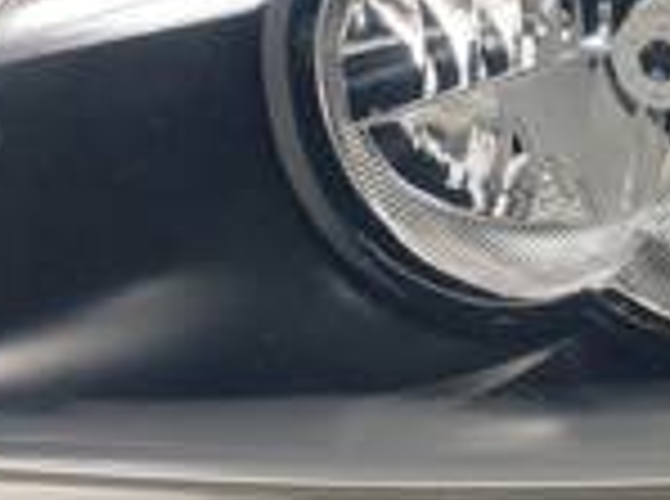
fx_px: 1352
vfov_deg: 20.7
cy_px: 108
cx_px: 616
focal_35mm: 70
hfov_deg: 26.8
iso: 50
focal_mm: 4.3
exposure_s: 1/178
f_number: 2.4
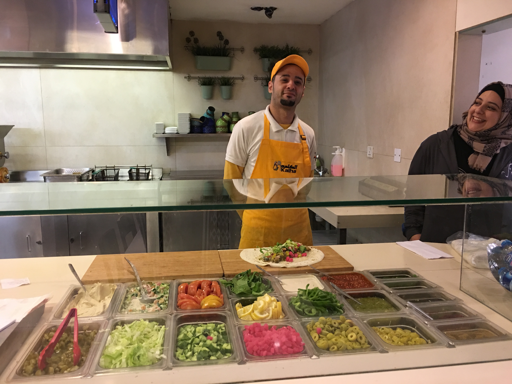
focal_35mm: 29
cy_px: 192
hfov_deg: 61.7
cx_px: 256
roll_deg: +0.8
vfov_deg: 48.2
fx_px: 429
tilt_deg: -7.5
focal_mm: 4.15
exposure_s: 1/17
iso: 80
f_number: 2.2
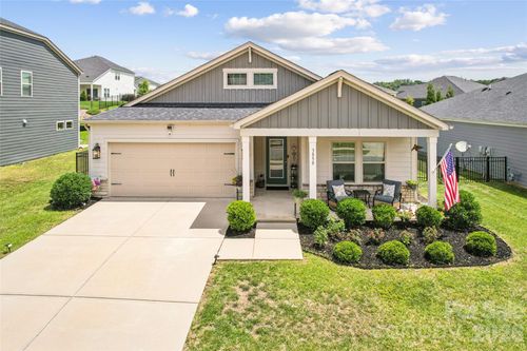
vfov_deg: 57.2
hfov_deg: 78.6
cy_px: 176
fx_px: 322
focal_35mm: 22
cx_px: 264
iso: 110
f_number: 2.8
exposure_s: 1/250
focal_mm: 8.4
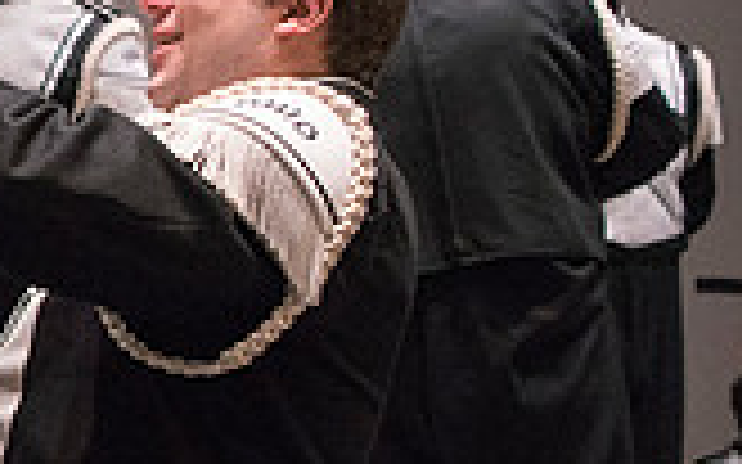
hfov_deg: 20.5
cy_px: 133
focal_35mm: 86
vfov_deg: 15.1
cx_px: -382
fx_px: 1738
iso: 4000
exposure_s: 1/400
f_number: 2.8
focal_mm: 24
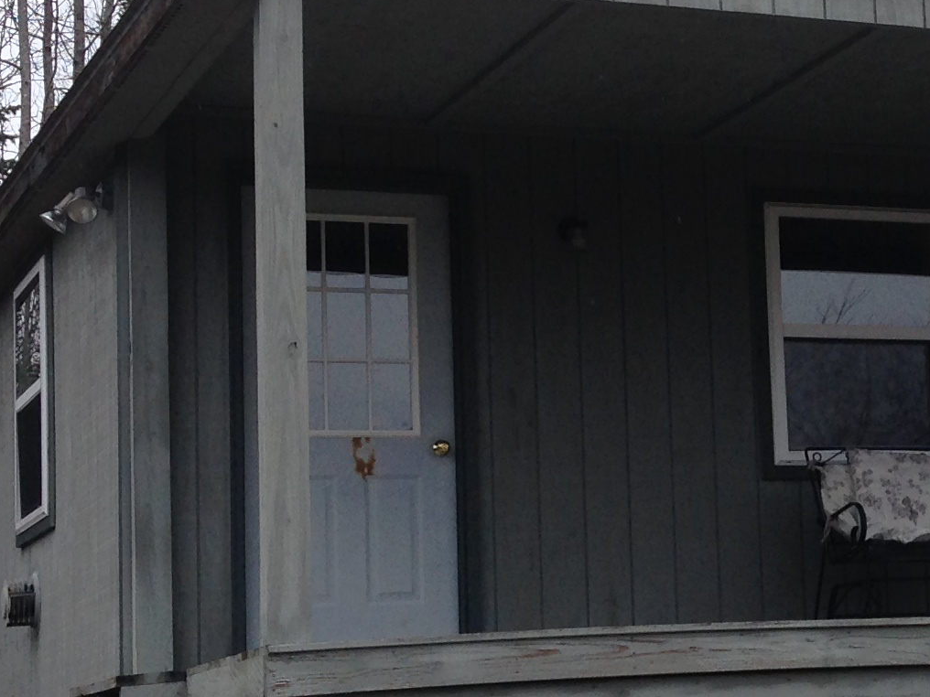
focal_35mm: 106
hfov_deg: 17.9
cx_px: 1005
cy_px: 354
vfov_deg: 14.0
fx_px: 2848
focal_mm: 4.12
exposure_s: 1/723
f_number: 2.4
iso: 50
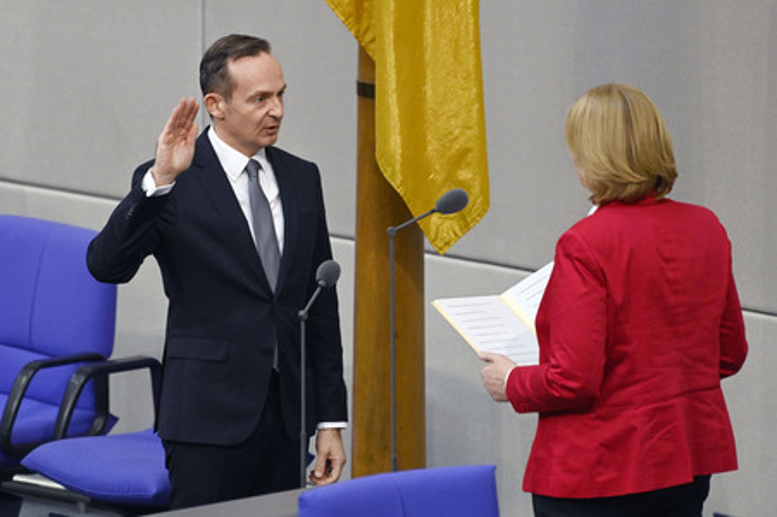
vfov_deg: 3.6
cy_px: 258
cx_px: 388
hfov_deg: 5.4
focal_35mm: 380
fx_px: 8195
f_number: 5.6
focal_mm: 380
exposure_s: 1/200
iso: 6400
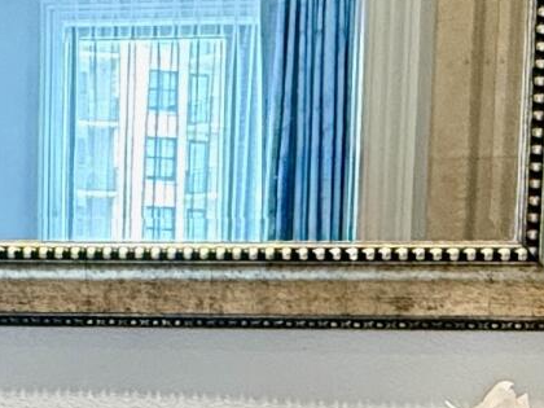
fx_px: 1572
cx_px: -9
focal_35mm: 100
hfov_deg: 19.1
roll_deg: -0.7
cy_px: 474
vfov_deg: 14.4
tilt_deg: -6.0
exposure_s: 1/120
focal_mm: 2.22
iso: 250
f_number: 2.2
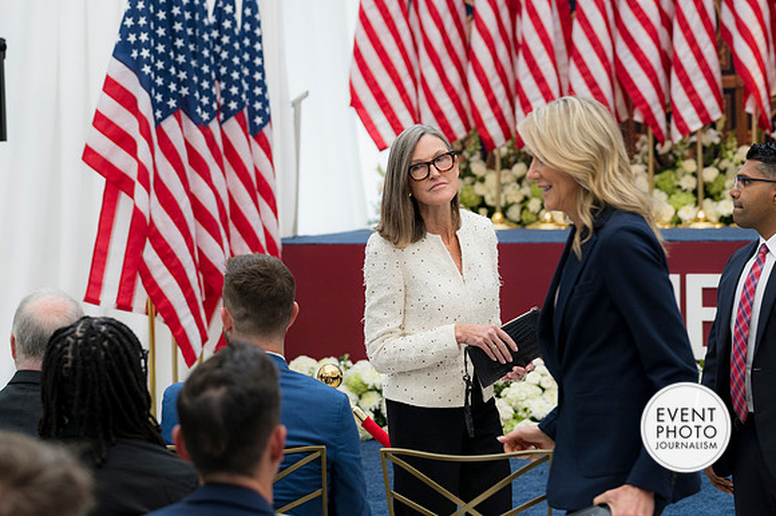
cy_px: 258
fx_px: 1939
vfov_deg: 15.2
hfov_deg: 22.6
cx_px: 388
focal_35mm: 90
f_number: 2.8
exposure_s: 1/200
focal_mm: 60
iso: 250
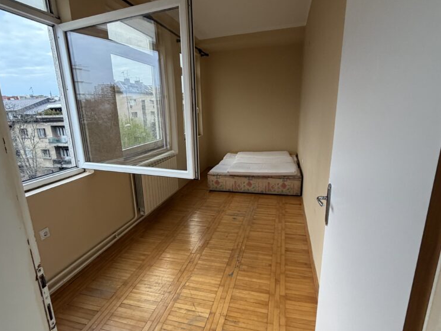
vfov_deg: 81.6
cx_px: 214
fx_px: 191
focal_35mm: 15
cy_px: 176
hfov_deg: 98.2
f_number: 2.2
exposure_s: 1/121
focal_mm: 2.22
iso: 250
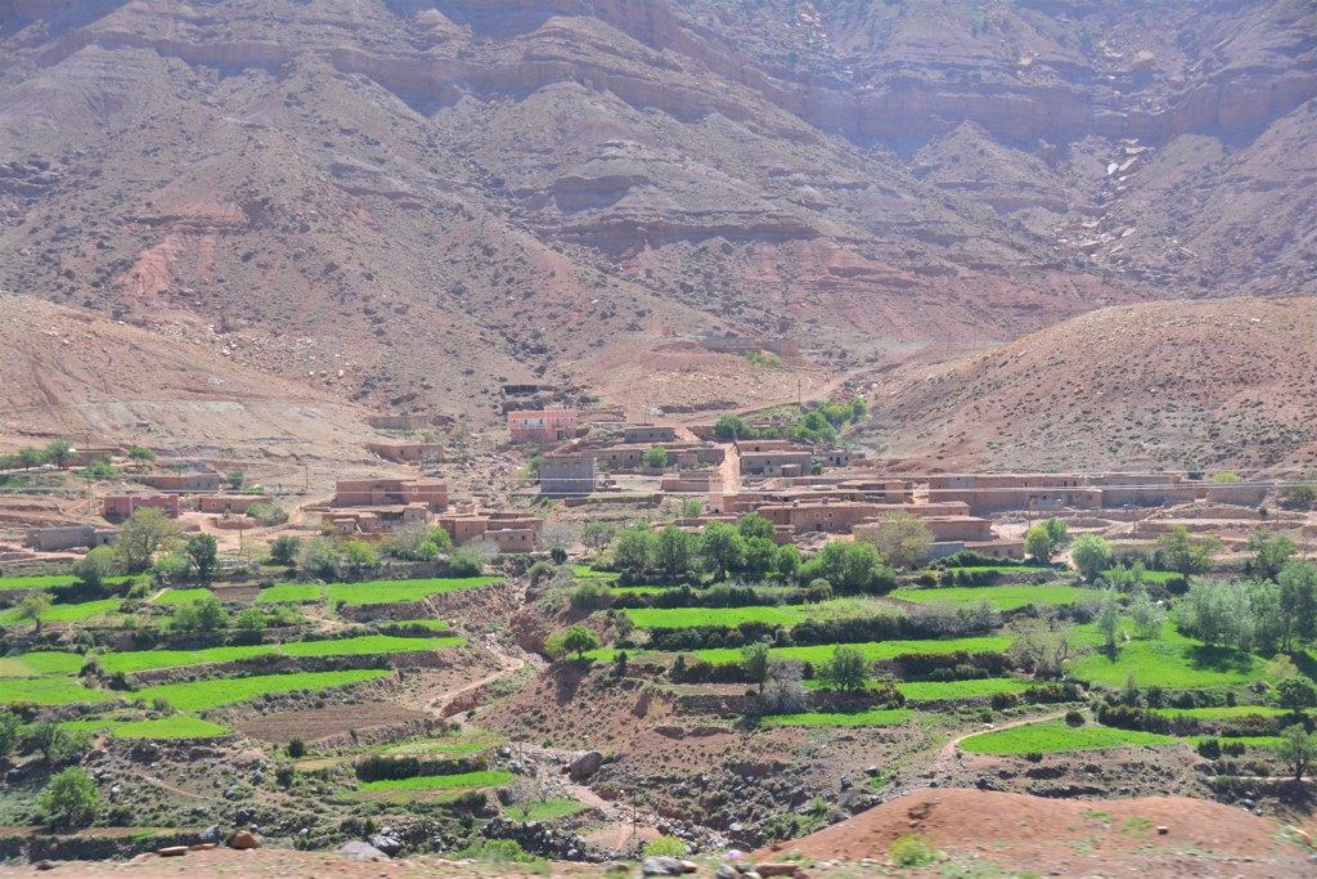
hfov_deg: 29.2
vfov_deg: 19.7
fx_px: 2524
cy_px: 440
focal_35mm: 69
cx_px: 658
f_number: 8
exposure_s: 1/250
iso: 160
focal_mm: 46
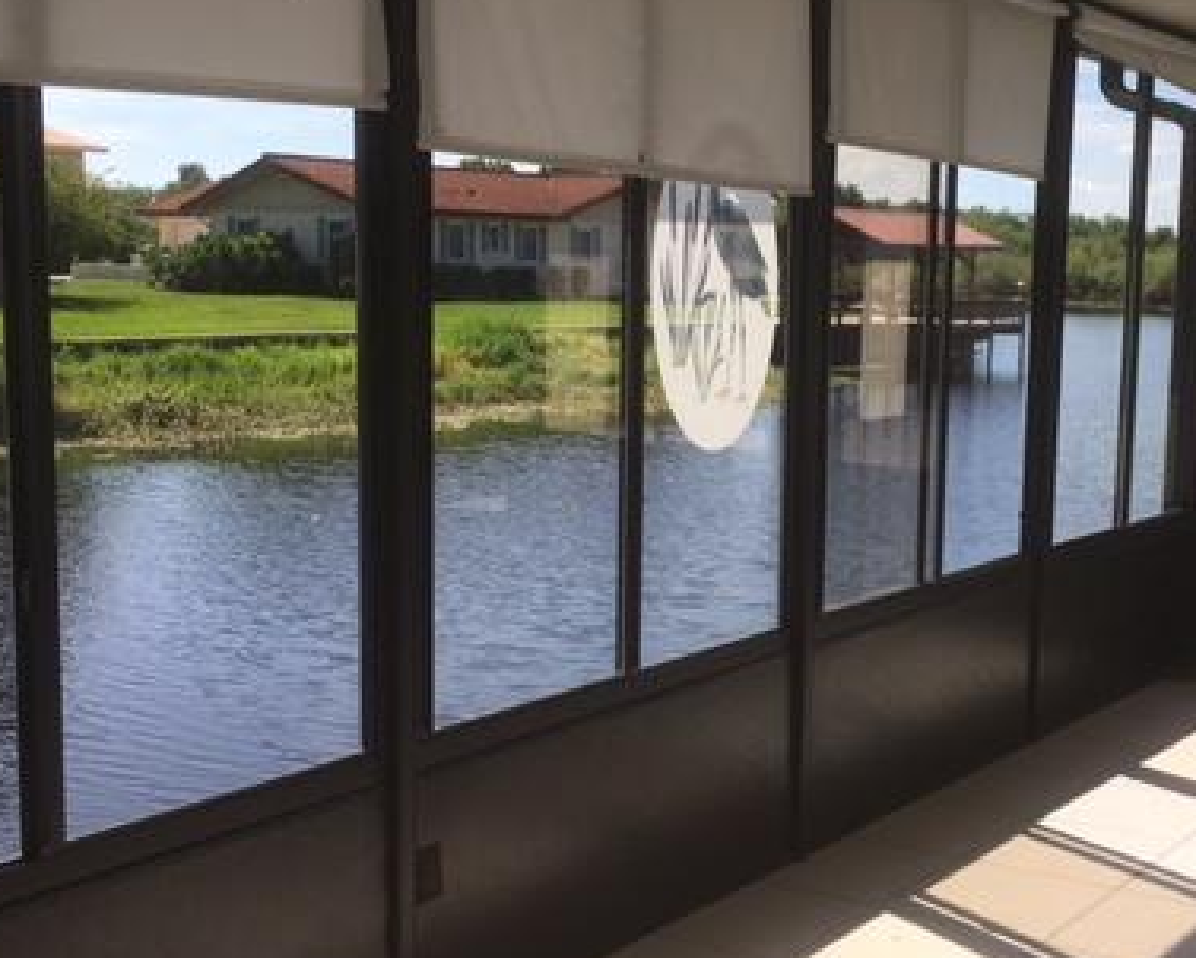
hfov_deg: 38.5
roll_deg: -1.4
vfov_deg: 31.5
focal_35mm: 48
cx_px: 765
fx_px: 1700
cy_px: 485
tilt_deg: -7.9
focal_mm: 4.15
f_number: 2.2
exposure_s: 1/1040
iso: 25
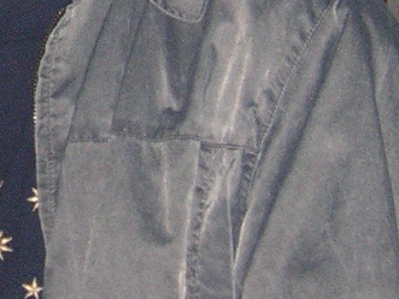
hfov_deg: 7.5
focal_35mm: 264
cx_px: -38
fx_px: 3042
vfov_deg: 5.6
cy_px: -141
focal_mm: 10.1
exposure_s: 1/60.1
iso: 400
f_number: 3.9
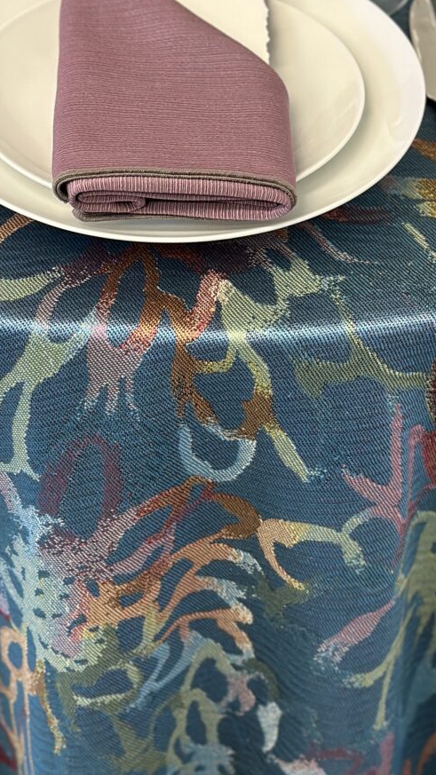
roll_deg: -0.3
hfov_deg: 13.1
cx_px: 161
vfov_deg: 22.9
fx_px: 1891
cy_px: 178
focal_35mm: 92
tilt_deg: -37.0
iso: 160
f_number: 1.78
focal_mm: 6.86
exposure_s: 1/120
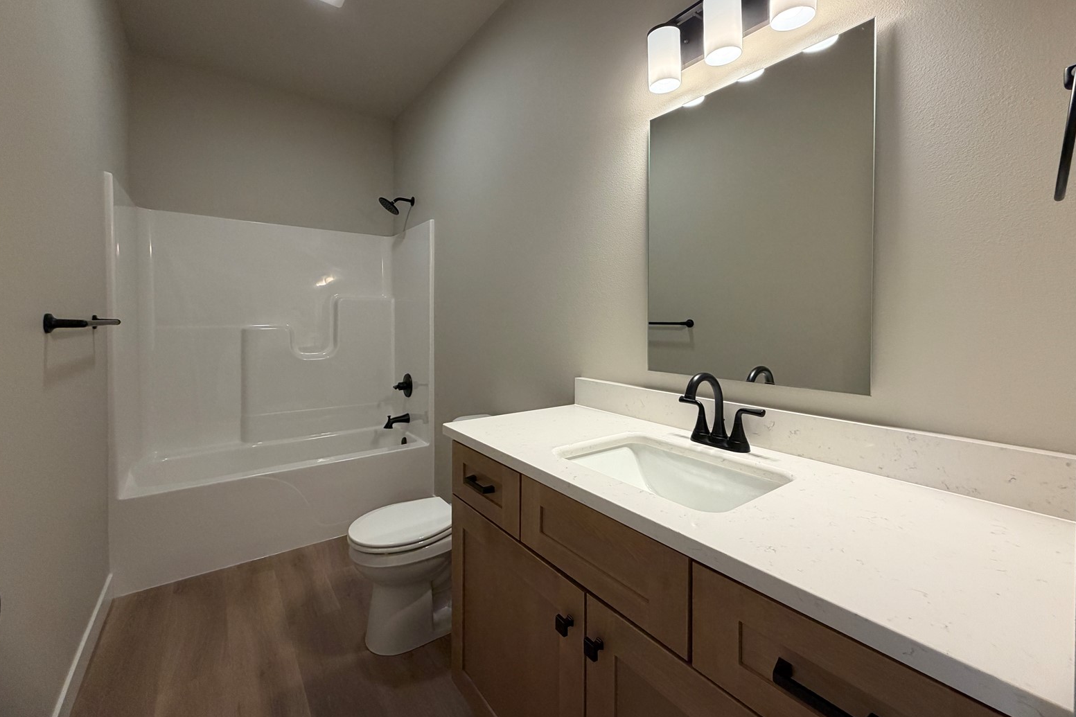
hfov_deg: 100.4
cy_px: 326
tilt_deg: -0.9
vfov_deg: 77.1
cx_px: 546
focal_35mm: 15
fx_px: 448
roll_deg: +0.1
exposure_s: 1/120
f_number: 2.2
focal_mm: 2.22
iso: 200
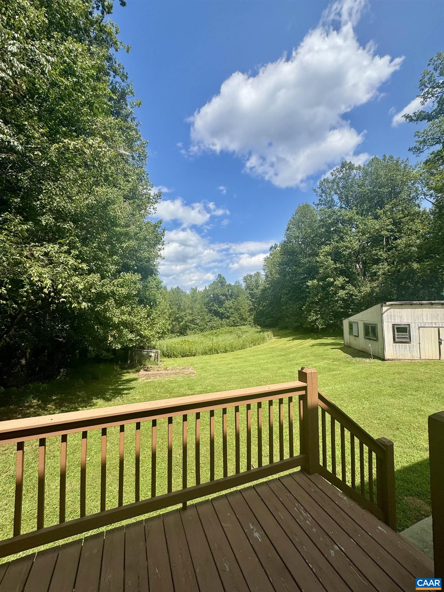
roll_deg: +0.2
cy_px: 296
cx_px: 222
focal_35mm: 14
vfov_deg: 102.1
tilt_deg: +4.5
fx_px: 239
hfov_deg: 85.7
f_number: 2.2
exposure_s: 1/1832
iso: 40
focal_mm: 2.22
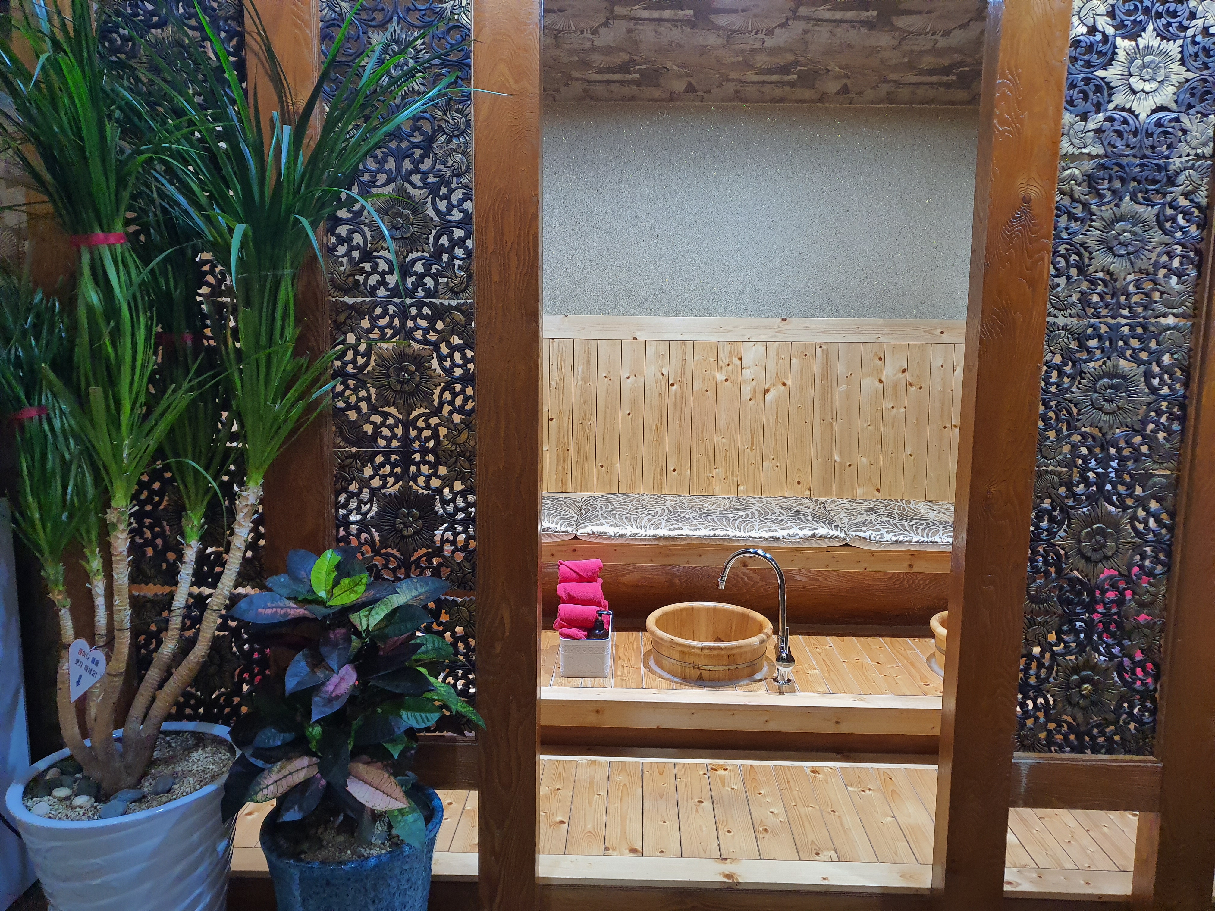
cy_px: 456
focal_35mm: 26
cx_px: 608
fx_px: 913
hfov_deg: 67.3
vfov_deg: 53.1
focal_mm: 4.3
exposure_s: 1/40
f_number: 1.5
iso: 320
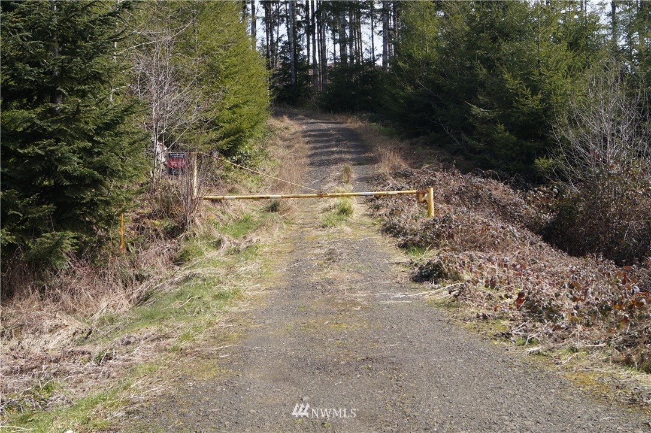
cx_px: 326
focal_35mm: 45
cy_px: 216
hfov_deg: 43.6
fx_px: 813
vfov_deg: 29.8
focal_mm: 30
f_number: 6.3
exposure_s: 1/160
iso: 100
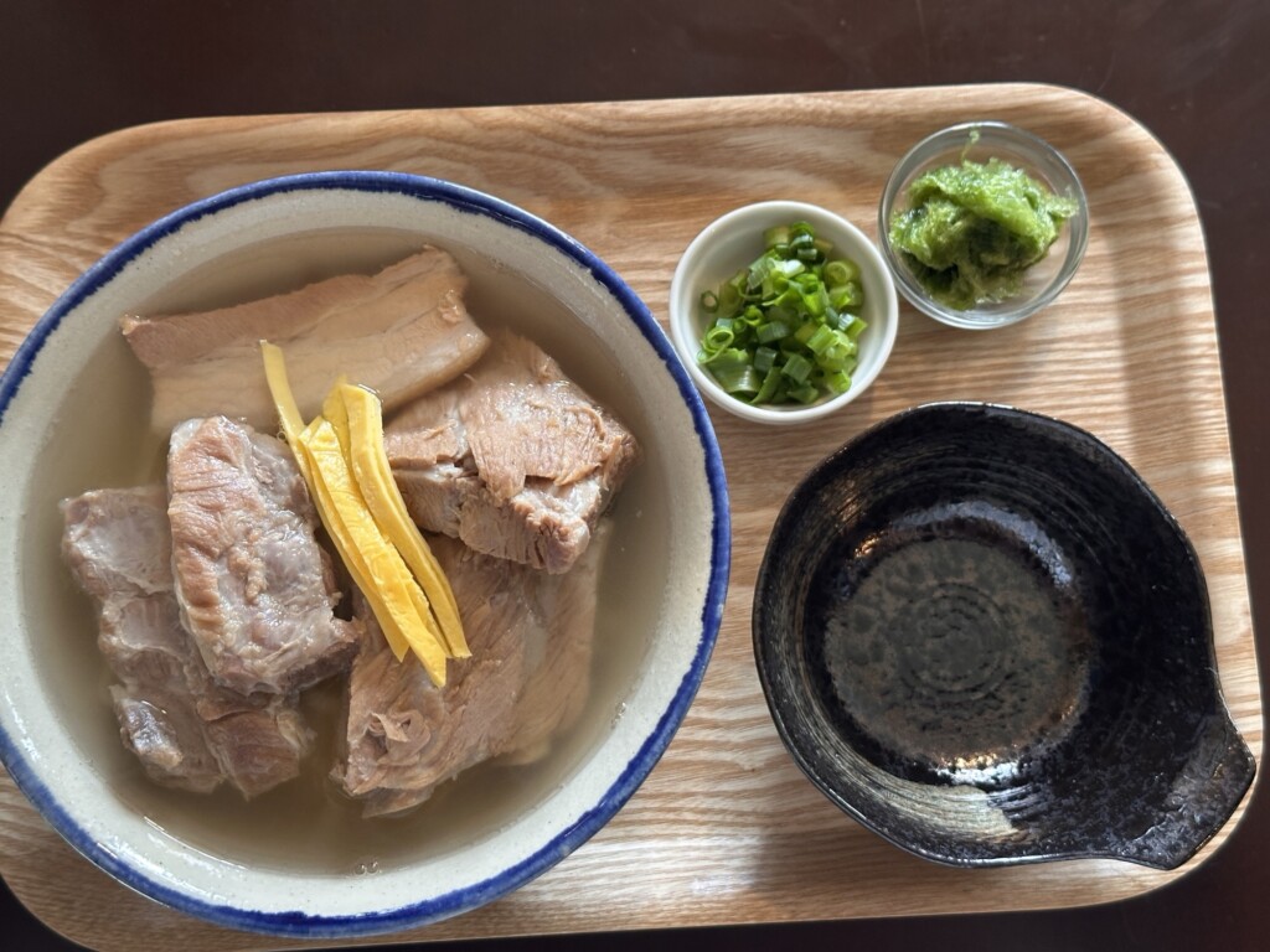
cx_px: 635
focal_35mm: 48
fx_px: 1761
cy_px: 476
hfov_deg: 39.7
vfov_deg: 30.3
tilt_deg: -79.0
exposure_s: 1/60
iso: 160
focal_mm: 6.86
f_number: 1.78
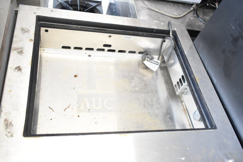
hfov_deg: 57.2
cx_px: 122
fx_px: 223
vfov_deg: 40.0
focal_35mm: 33
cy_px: 81
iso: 2000
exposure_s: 1/30
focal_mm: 22
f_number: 3.8
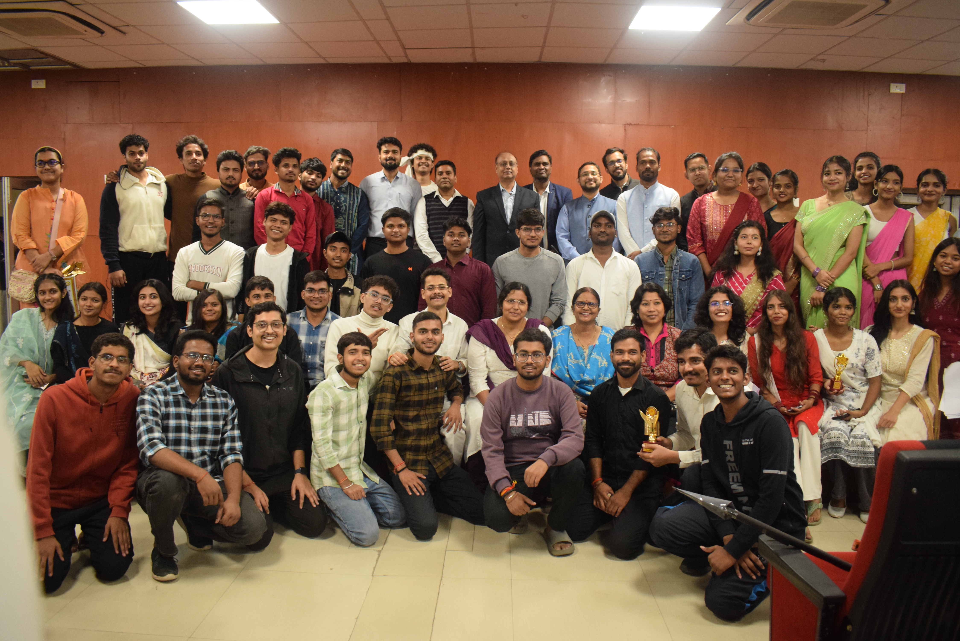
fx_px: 720
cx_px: 480
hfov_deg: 67.4
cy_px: 320
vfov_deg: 48.0
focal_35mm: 27
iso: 2500
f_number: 4.5
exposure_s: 1/125
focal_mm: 18
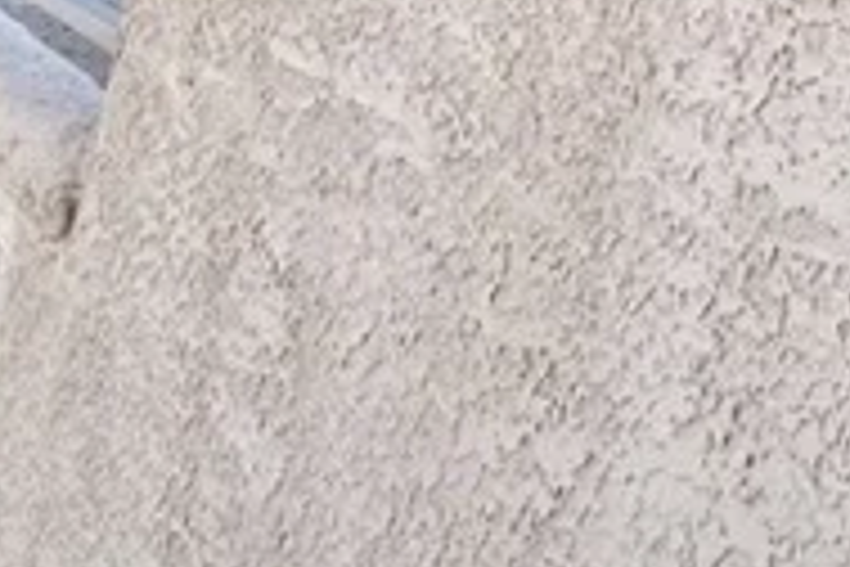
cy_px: -619
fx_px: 1535
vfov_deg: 15.7
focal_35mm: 65
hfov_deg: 22.0
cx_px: 1448
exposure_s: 1/125
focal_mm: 12
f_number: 11
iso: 1000
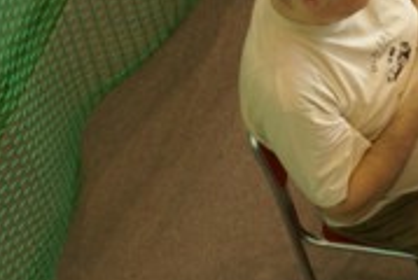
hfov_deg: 9.5
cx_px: 773
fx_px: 2384
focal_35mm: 205
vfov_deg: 6.7
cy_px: 5
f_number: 5.6
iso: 400
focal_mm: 35
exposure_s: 1/40
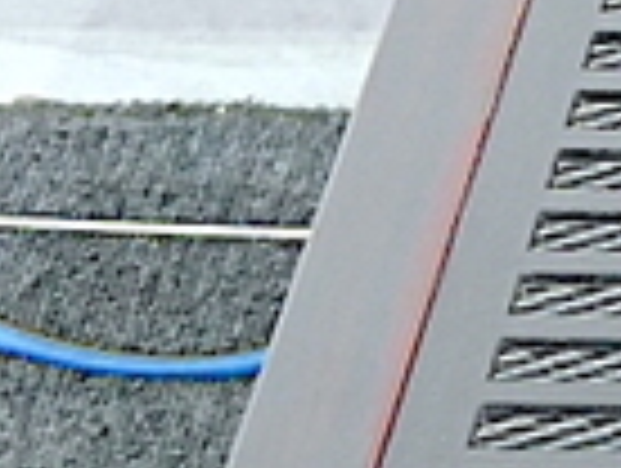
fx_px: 4619
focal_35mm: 257
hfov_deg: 7.0
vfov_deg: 5.7
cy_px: 760
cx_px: 1796
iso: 200
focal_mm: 6.7
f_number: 3.7
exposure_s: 1/4
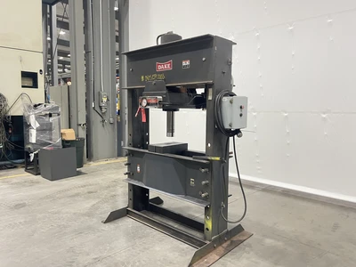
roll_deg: -0.7
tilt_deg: -5.0
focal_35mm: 25
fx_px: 257
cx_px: 178
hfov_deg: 69.4
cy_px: 134
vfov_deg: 54.9
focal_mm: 5.1
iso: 500
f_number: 1.6
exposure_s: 1/60
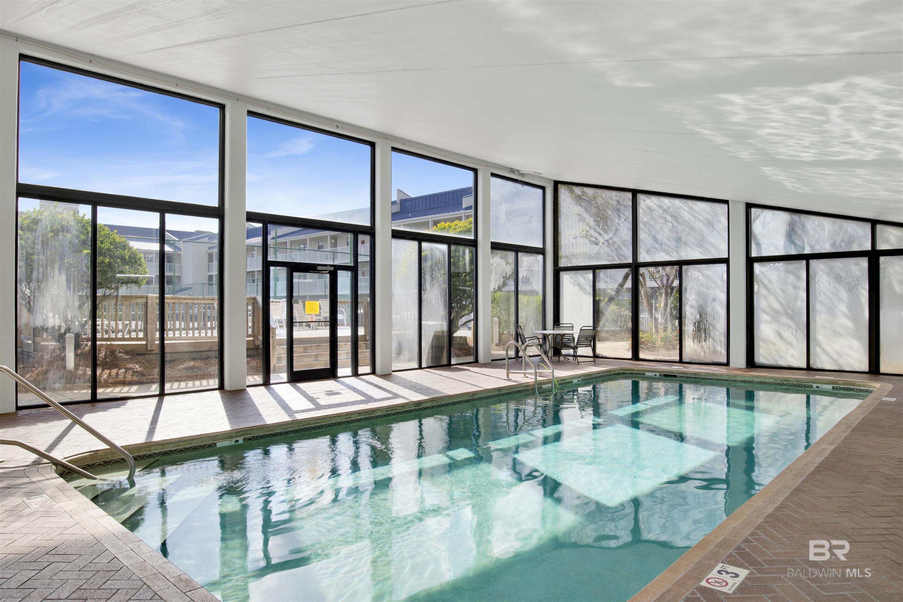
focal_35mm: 23
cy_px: 301
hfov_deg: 76.1
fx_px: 577
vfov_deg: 55.1
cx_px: 452
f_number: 11
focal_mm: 23
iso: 200
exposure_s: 1/100
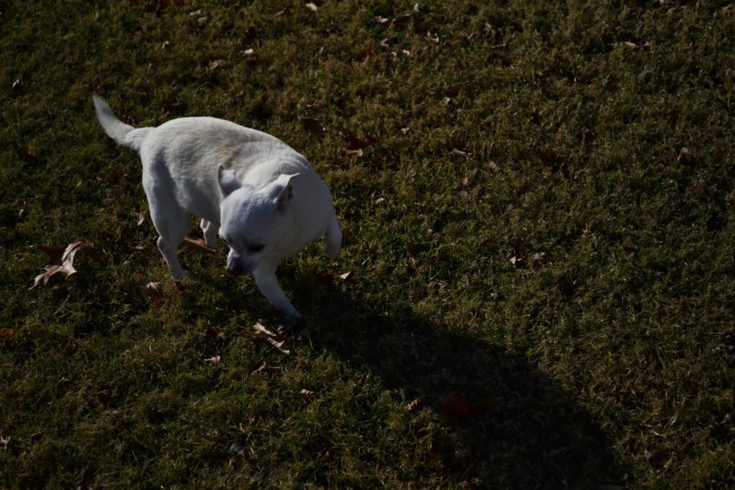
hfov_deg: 24.6
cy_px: 245
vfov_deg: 16.6
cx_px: 368
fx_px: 1684
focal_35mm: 82
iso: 100
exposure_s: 1/4000
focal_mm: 55
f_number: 5.6
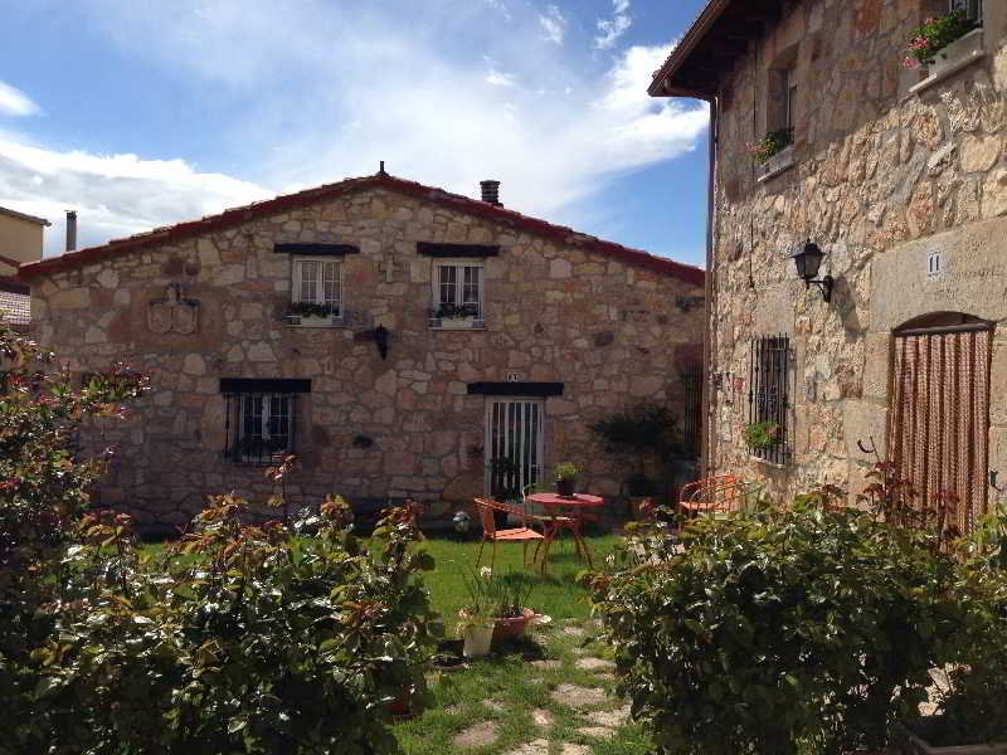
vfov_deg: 42.9
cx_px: 504
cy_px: 378
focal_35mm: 33
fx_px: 960
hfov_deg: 55.4
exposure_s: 1/2262
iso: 50
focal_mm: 4.13
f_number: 2.4
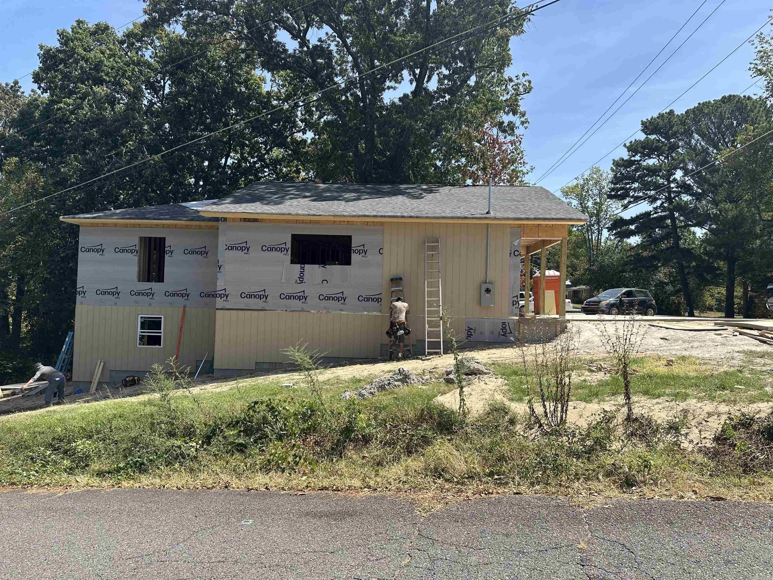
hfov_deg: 71.6
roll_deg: -2.0
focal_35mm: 24
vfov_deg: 56.8
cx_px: 386
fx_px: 536
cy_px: 290
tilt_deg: +2.8
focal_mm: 6.86
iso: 80
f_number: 1.78
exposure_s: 1/2882
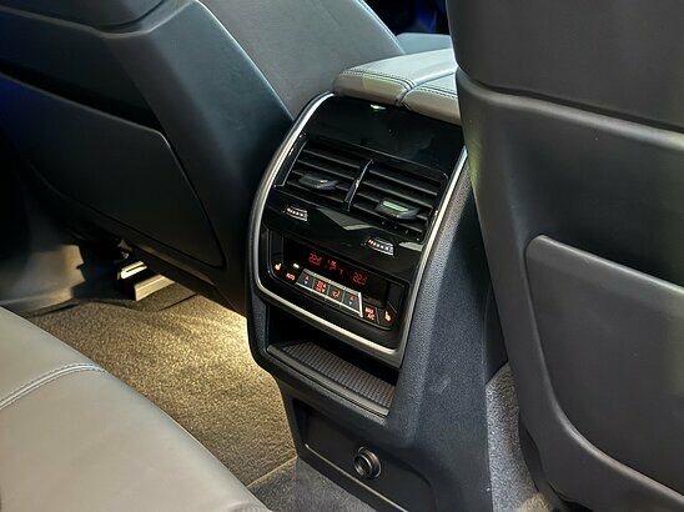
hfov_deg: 39.7
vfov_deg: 30.2
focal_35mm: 48
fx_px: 948
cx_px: 342
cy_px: 256
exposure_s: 1/2
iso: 1250
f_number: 1.78
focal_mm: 6.76
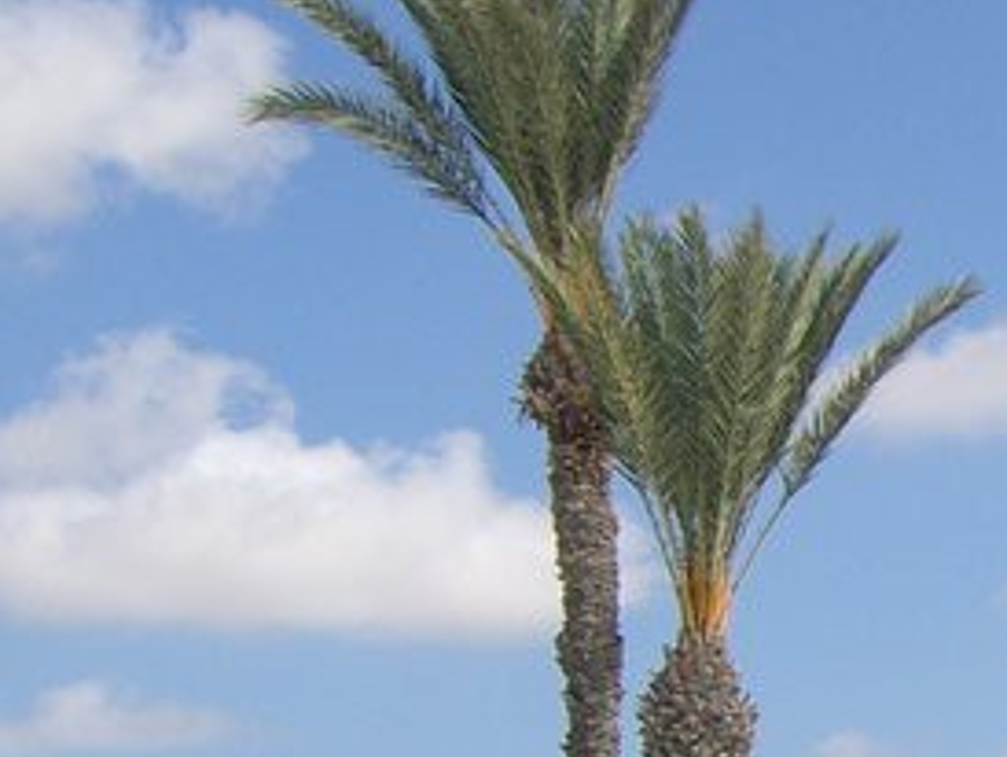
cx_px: 1529
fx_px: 4134
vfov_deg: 10.1
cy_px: 1139
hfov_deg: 13.1
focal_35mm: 142
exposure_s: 1/800
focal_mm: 6.2
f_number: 4.3
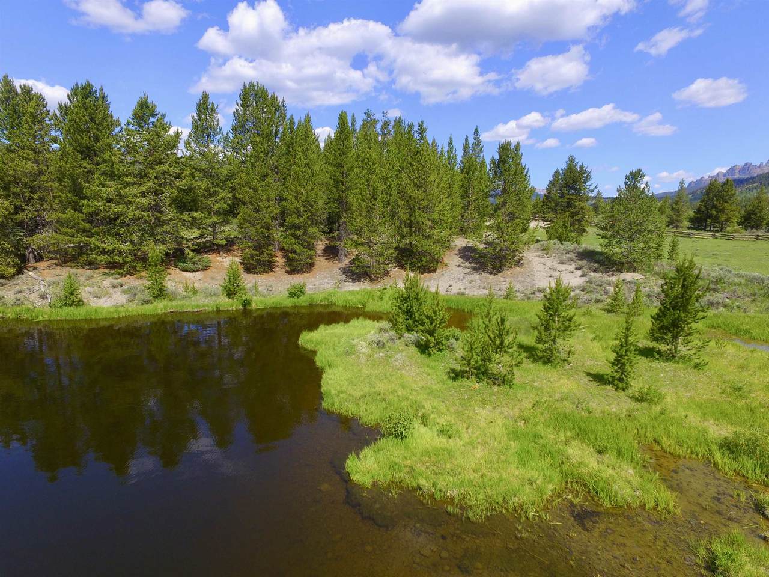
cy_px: 288
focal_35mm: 20
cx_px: 384
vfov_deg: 66.0
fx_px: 444
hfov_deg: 81.7
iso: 100
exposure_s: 1/866
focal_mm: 3.61
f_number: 2.8
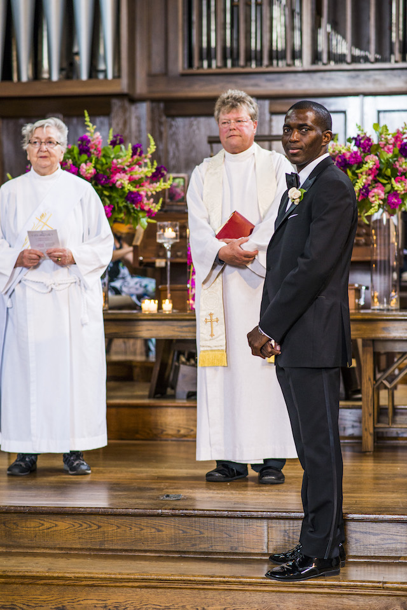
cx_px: 204
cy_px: 305
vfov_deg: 23.9
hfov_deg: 16.1
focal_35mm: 85
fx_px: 1440
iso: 640
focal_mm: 85
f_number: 2.8
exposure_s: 1/80
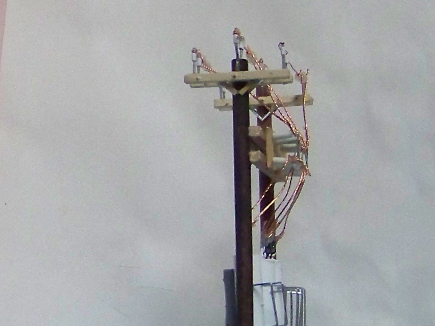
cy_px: 163
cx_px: 218
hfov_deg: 51.4
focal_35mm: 36
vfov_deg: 39.7
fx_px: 452
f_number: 2.8
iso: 400
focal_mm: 5.85
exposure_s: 1/25
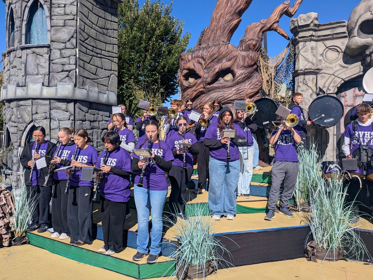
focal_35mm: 24
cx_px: 186
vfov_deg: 56.8
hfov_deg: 71.6
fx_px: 259
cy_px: 140
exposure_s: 1/15625
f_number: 1.7
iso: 26
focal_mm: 4.53
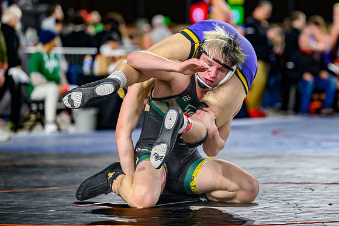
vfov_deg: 7.8
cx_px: 192
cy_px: 85
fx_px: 1653
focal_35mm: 175
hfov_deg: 11.7
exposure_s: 1/800
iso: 2500
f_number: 2.8
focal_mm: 135
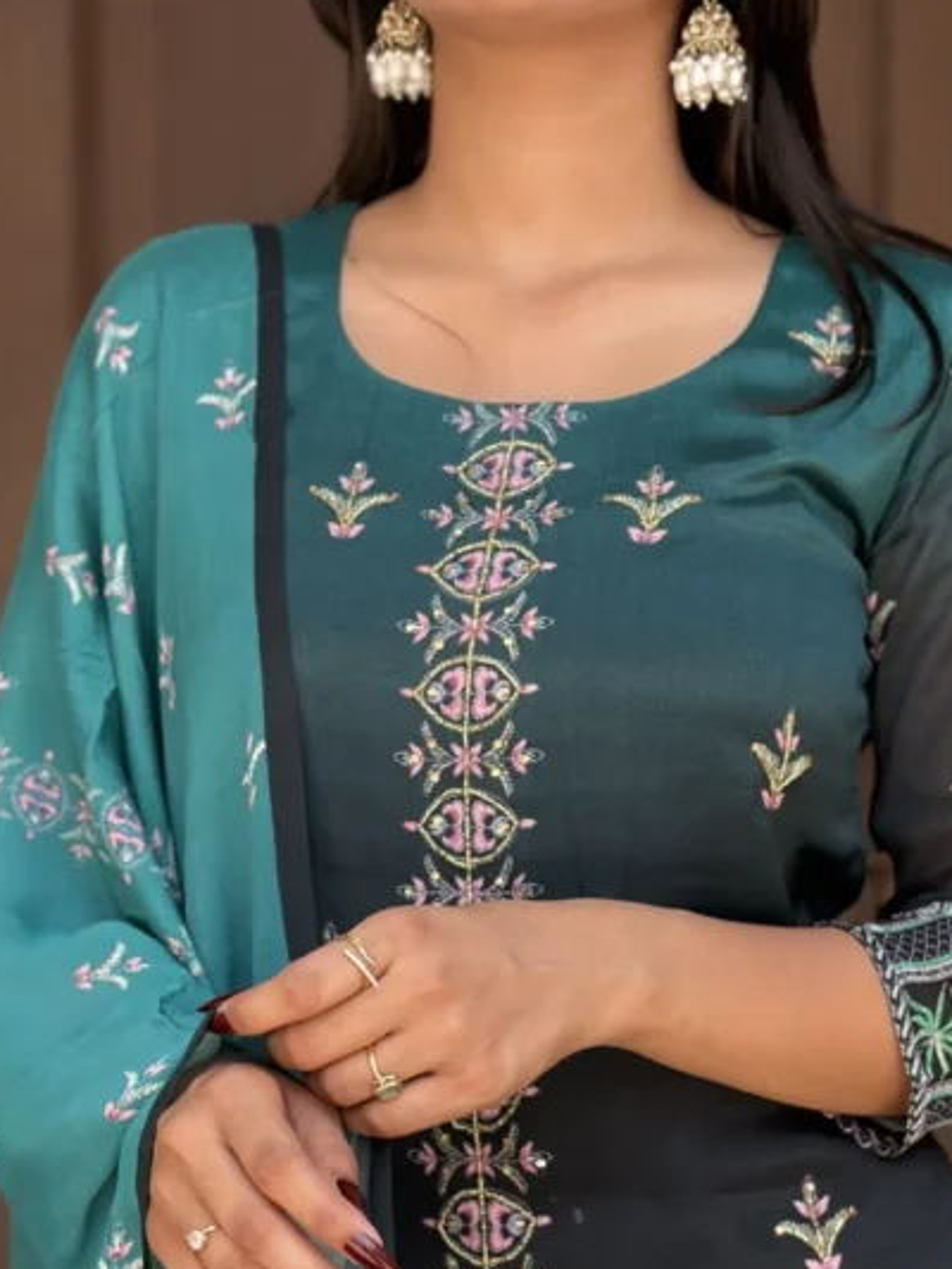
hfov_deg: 18.9
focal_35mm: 78
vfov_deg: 24.8
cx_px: 547
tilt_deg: +0.2
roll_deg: +0.6
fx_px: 2859
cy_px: 919
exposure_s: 1/199
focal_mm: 5.96
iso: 32
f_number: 1.6
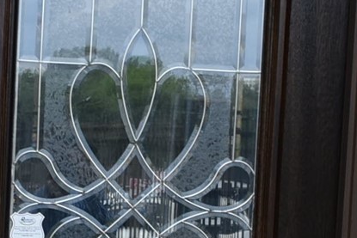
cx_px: 106
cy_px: 250
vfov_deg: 9.7
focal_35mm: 141
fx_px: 1399
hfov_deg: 14.5
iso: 320
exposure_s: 1/250
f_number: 8
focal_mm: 18
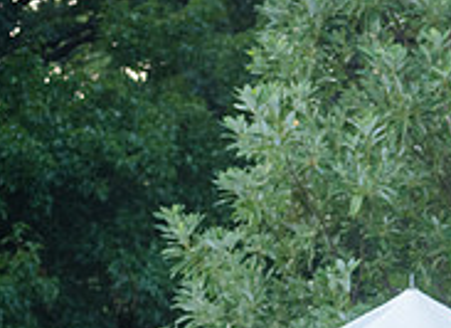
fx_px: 3685
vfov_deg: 5.1
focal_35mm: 286
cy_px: 283
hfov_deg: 6.9
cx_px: 678
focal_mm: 80
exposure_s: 1/400
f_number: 4.5
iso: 1000
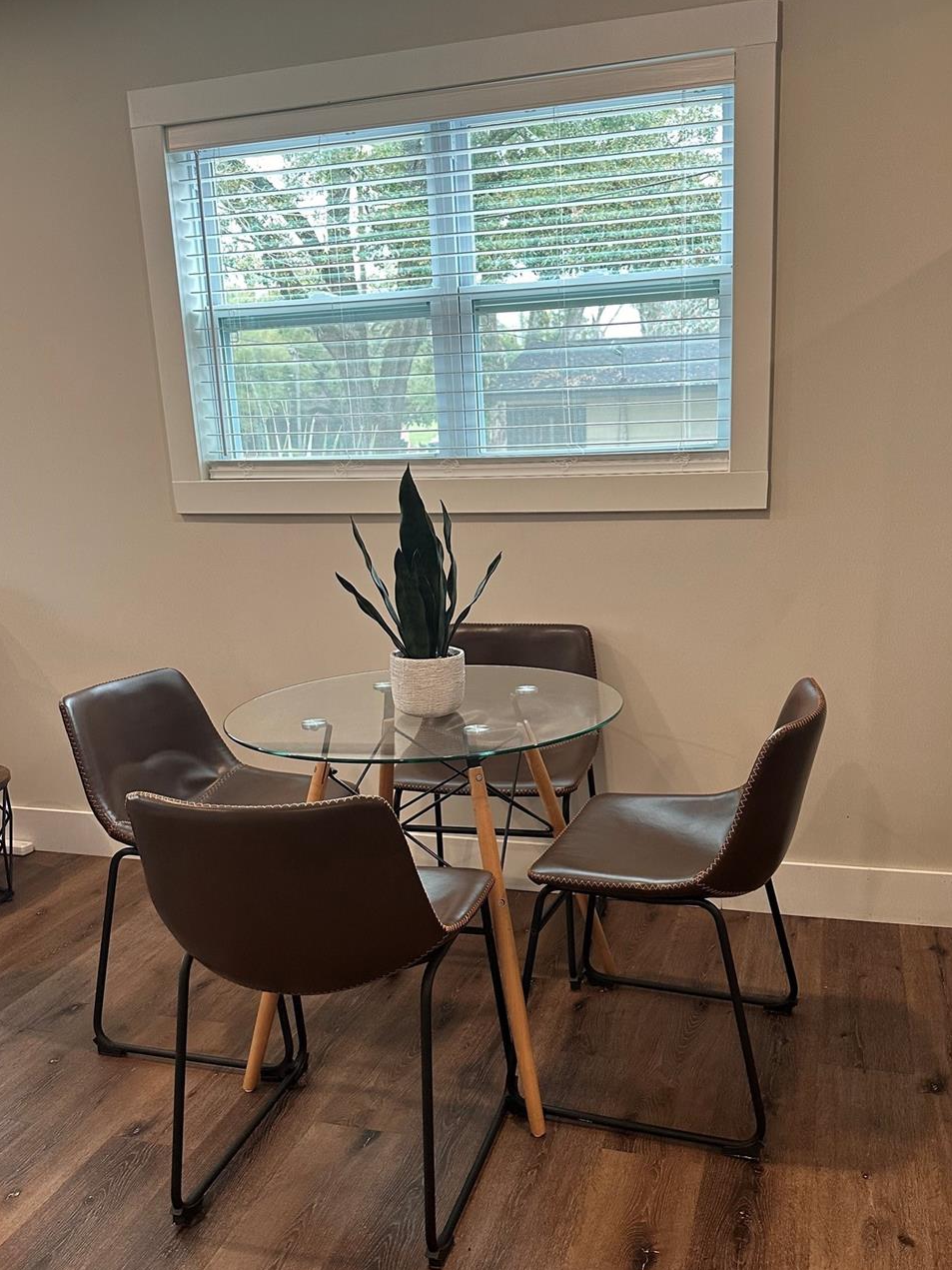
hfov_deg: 48.2
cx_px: 523
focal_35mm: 29
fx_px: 1064
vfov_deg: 61.5
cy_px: 699
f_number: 1.78
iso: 200
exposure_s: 1/120
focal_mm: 6.86
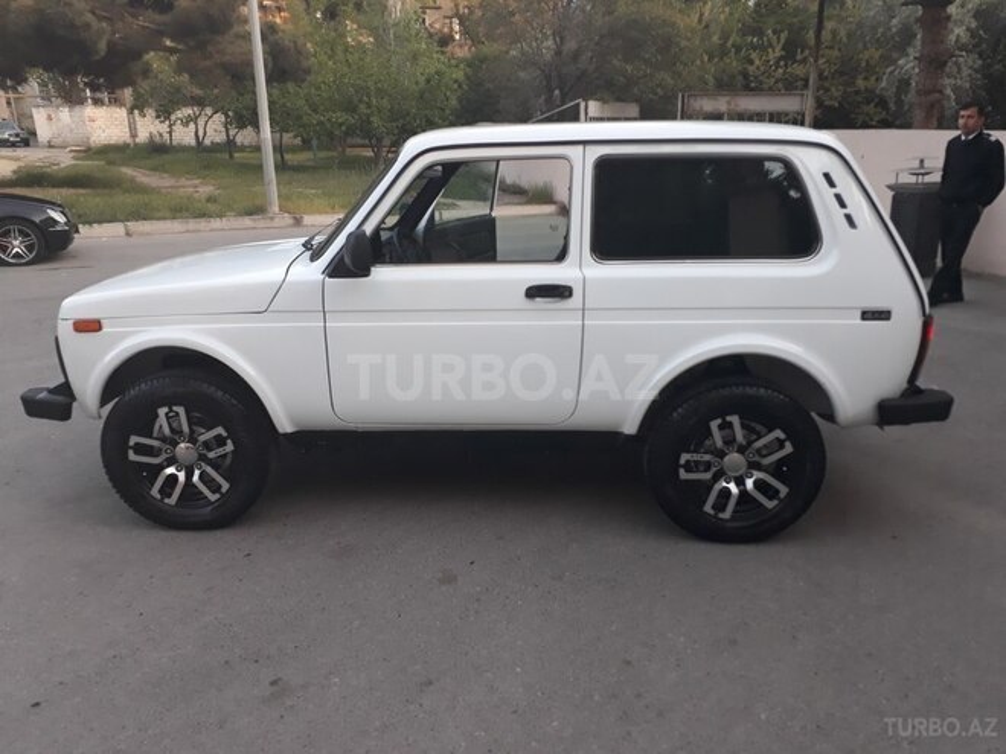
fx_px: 785
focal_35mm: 27
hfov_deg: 65.3
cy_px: 377
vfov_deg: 51.4
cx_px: 503
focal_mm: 3.6
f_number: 1.9
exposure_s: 1/100
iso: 64
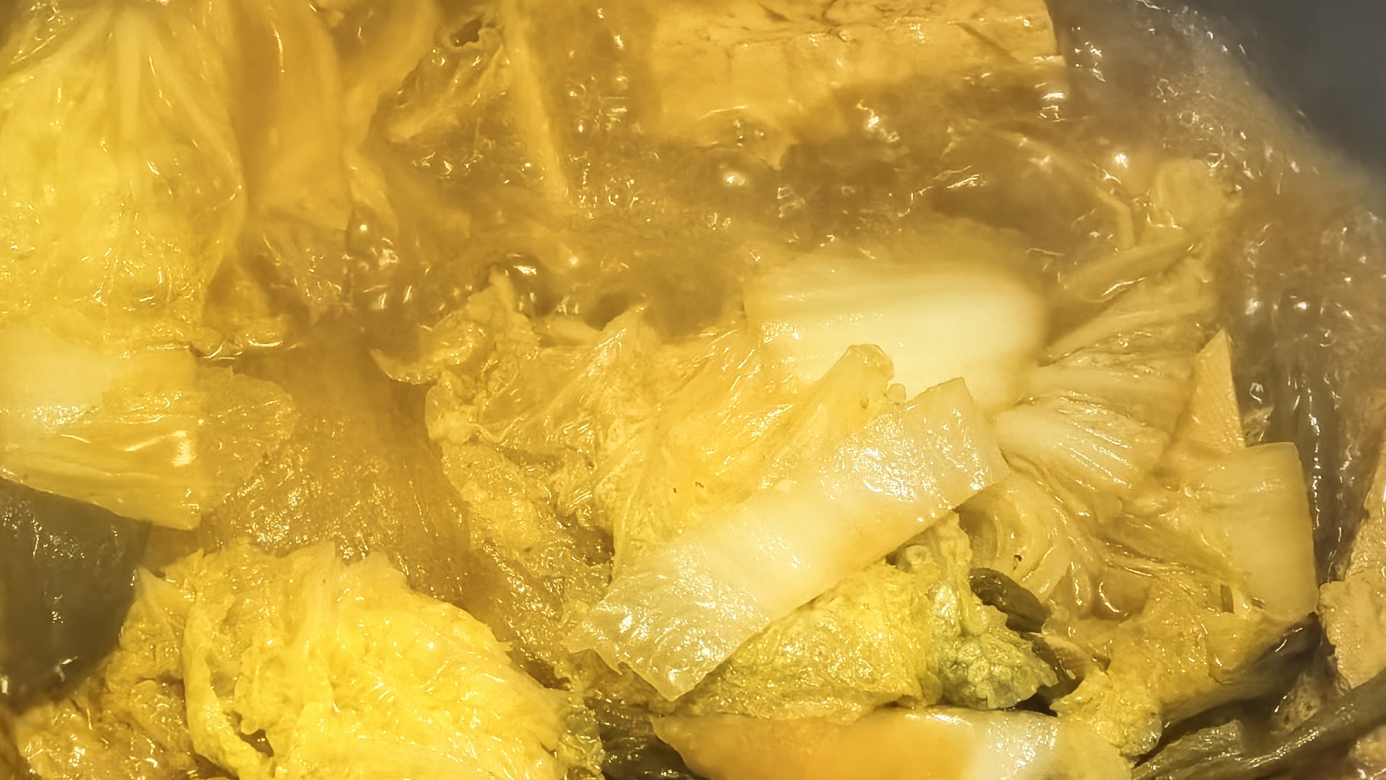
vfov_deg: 14.4
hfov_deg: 25.1
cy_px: 327
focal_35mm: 84
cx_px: 381
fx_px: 3087
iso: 250
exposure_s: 1/100
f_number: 2.8
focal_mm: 5.75
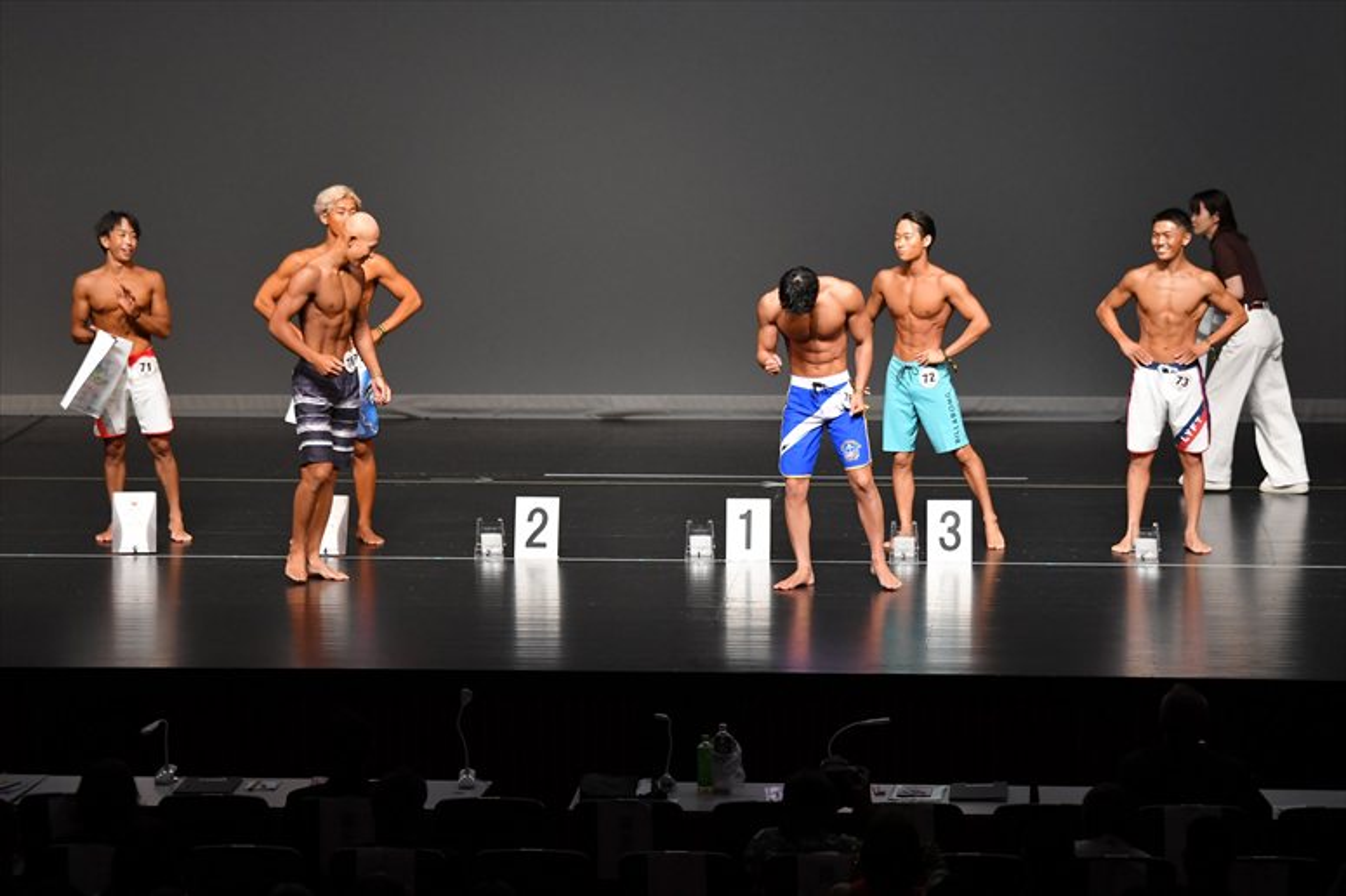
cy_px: 448
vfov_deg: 9.1
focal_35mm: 150
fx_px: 5606
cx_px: 673
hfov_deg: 13.7
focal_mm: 100
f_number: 5.6
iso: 2500
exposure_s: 1/400
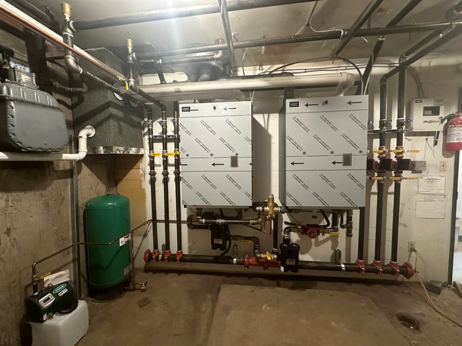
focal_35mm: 14
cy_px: 173
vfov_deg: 85.7
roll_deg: +0.9
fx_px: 187
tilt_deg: -3.3
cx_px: 231
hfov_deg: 102.1
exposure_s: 1/60
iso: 640
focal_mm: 2.22
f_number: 2.2
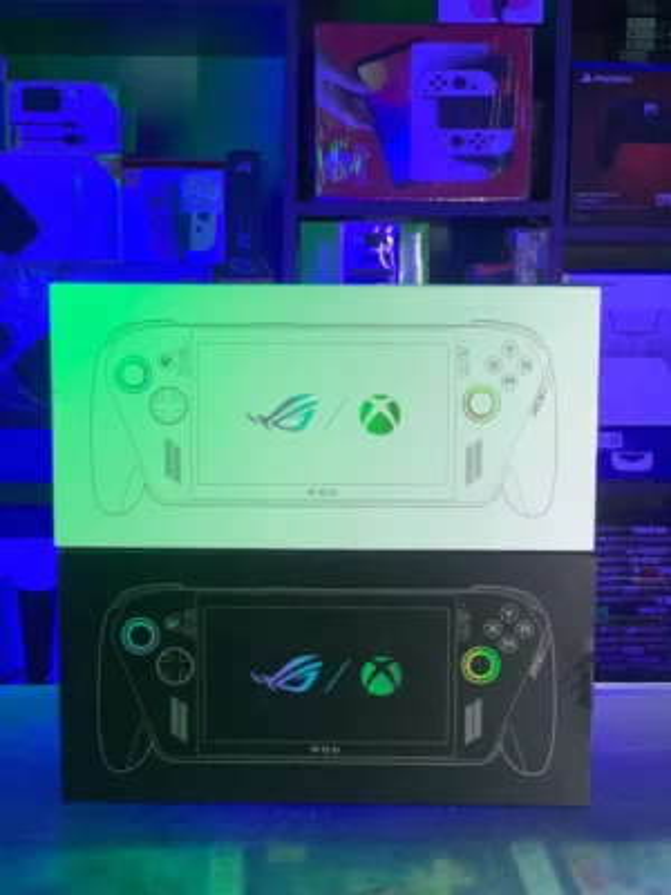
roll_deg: -0.2
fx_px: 1344
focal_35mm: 52
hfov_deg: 28.0
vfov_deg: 36.8
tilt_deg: -7.8
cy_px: 448
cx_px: 336
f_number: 2.4
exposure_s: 1/50
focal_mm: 6
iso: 250
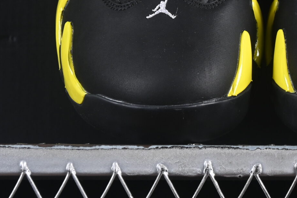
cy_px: -26
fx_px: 1724
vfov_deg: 6.5
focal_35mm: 209
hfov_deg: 9.8
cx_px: 261
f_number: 6.3
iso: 160
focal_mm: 50
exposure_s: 1/60
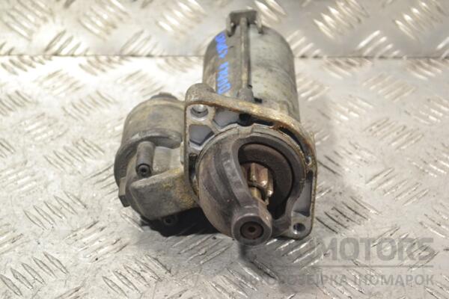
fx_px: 1029
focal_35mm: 82
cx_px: 224
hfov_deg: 24.6
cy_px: 150
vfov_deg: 16.6
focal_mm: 55
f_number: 6.3
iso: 3200
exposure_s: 1/160
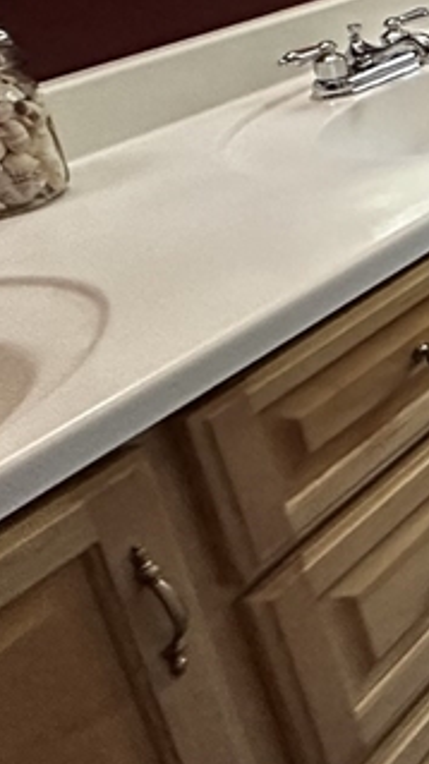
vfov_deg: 37.1
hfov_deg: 12.8
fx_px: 993
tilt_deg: -15.3
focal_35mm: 49
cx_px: 1182
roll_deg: +0.4
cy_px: -24
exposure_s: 1/60
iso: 640
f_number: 2.2
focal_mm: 2.22
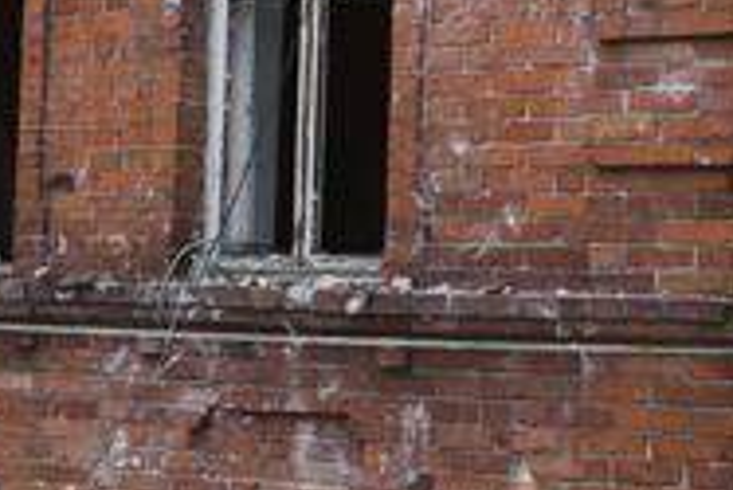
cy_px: 27
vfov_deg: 9.0
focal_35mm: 151
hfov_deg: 13.6
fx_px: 3082
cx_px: 278
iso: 640
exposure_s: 1/1250
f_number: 2.8
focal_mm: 36.3
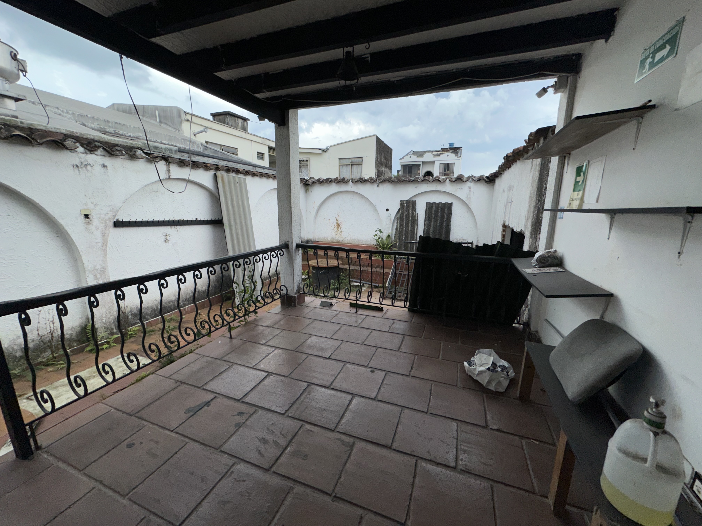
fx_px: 284
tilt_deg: -11.5
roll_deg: -1.0
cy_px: 263
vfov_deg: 85.7
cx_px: 351
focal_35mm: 14
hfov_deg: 102.1
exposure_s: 1/430
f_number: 2.2
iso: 32
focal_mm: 2.22
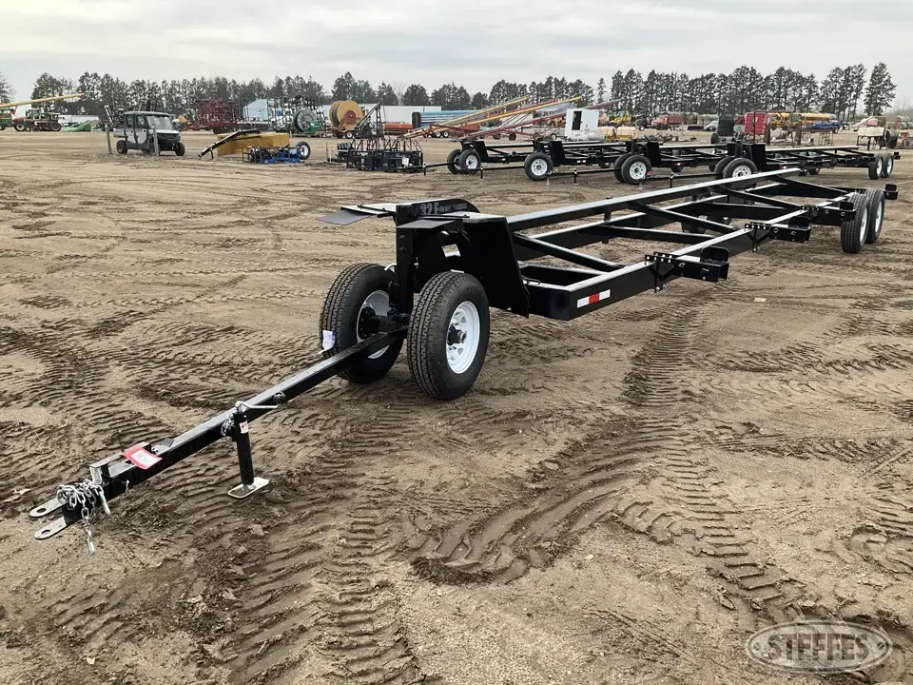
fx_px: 765
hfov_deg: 61.7
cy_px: 342
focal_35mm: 29
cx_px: 456
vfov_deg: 48.2
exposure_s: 1/495
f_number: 1.8
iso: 25
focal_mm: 3
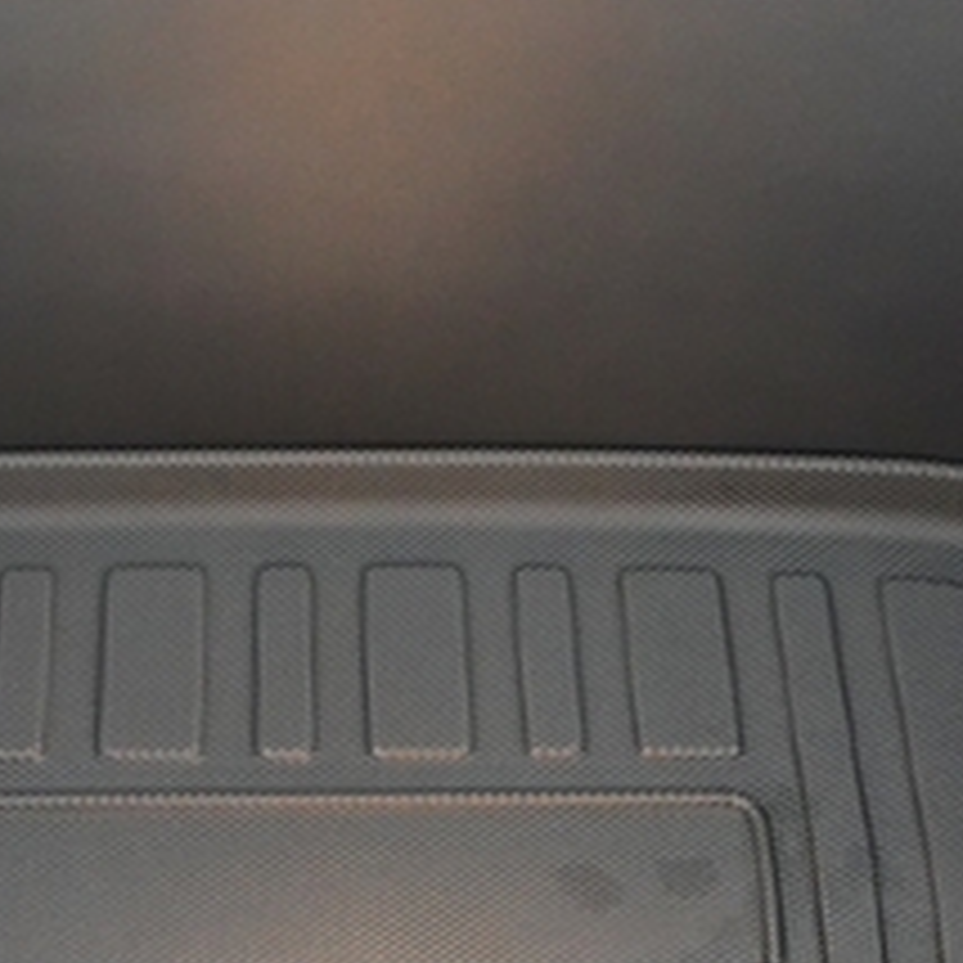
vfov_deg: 24.1
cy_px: 702
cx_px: 279
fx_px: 2235
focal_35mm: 71
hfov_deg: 24.1
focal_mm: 28
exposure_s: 1/125
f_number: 2.8
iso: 12800
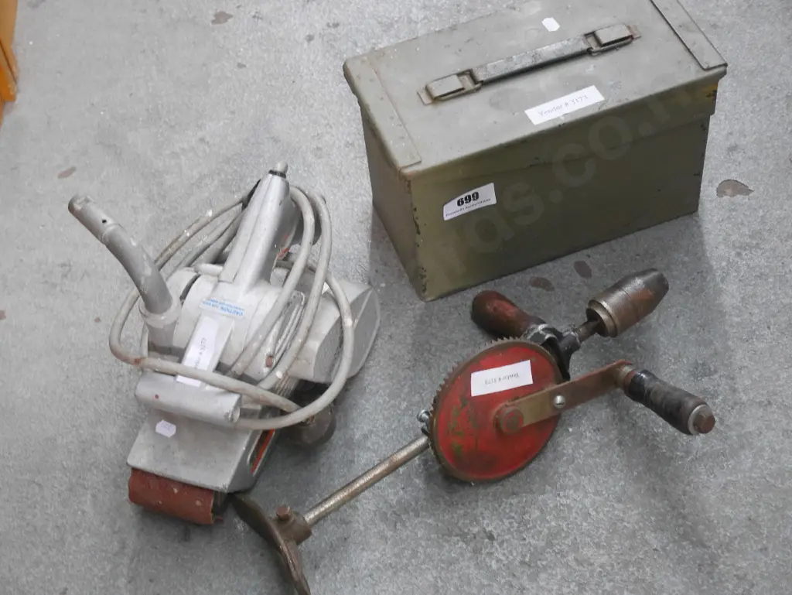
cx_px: 396
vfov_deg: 22.9
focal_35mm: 64
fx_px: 1465
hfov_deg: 30.3
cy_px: 298
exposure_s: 1/15
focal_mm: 32
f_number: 5.6
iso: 3200
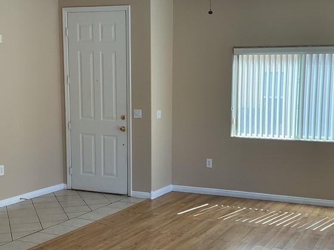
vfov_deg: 27.4
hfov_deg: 36.0
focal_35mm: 53
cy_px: 157
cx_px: 210
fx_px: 511
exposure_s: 1/120
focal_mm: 3
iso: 40
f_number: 1.8
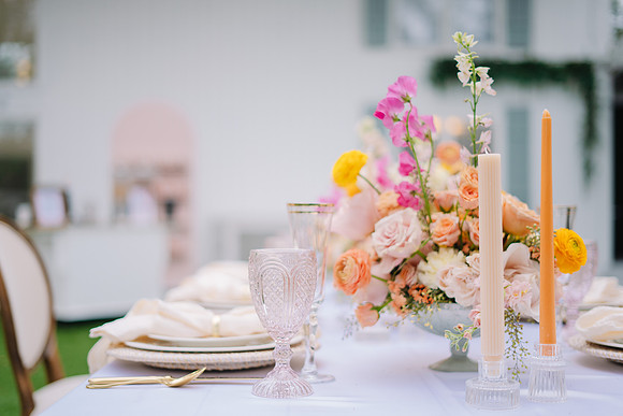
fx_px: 865
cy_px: 208
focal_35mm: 50
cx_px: 312
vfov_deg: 27.0
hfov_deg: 39.6
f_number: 1.8
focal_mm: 50
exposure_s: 1/200
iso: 64
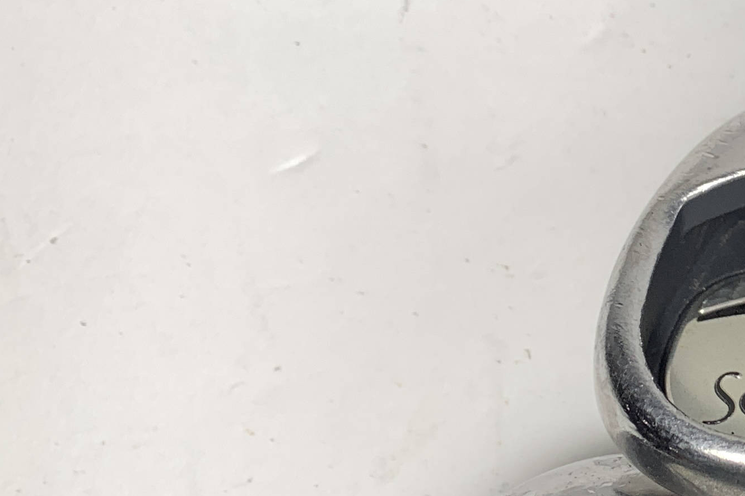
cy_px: 238
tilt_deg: -78.1
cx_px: 1025
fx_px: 1696
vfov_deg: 16.6
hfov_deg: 21.8
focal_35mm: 82
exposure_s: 1/211
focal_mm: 4.25
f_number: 1.8
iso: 25
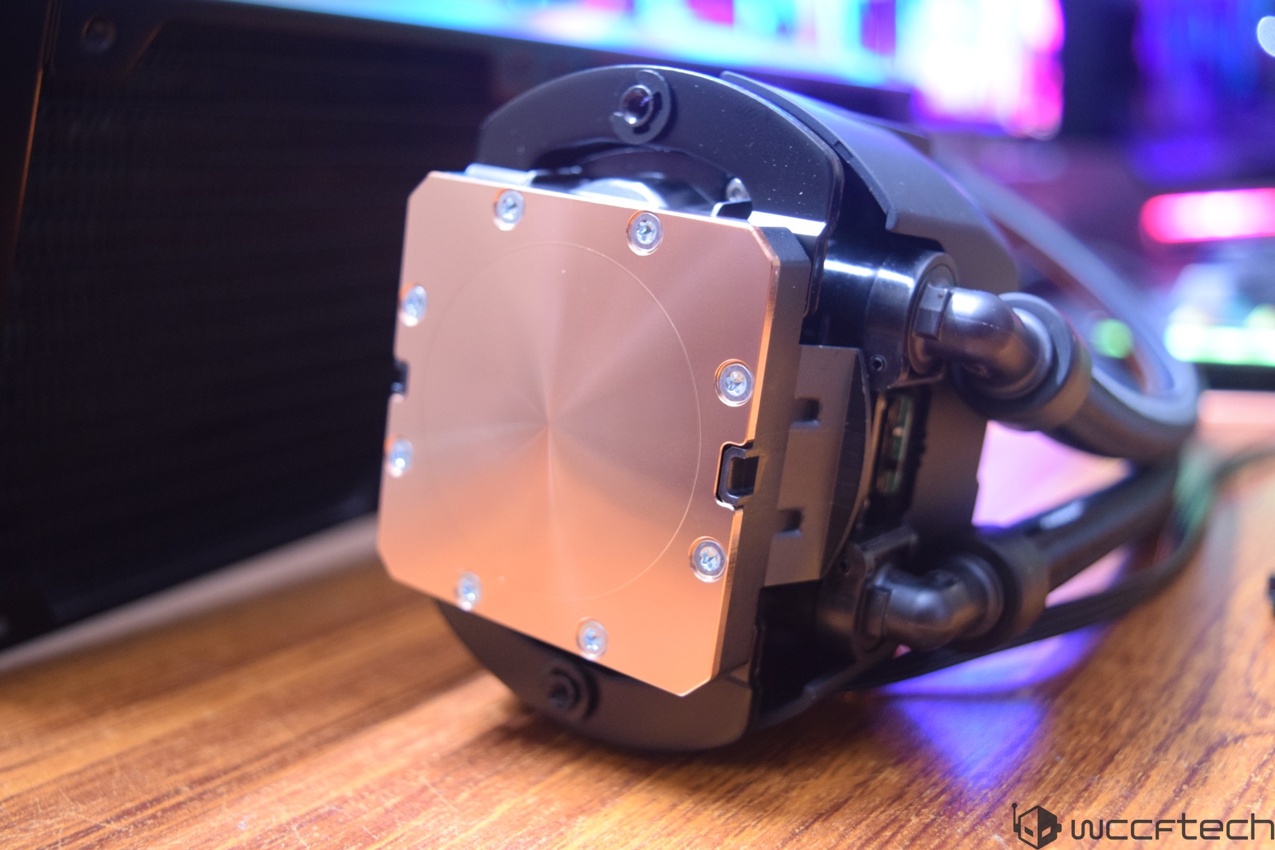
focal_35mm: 39
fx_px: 1381
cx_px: 638
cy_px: 425
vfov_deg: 34.2
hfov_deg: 49.6
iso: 1600
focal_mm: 26
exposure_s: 1/8
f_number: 4
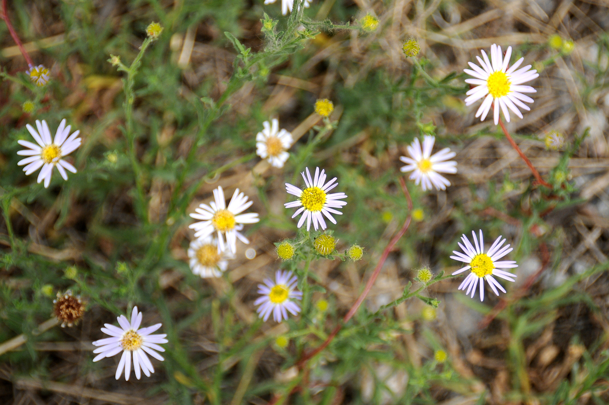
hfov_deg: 15.9
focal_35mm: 129
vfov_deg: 10.6
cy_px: 202
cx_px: 304
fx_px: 2179
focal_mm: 86
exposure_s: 1/800
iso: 200
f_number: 5.6
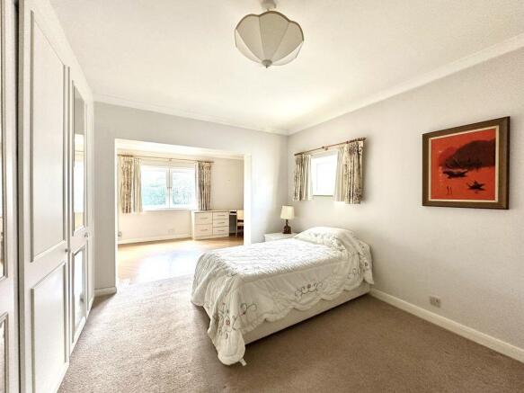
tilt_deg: -0.7
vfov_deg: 85.7
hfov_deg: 102.1
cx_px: 262
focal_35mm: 14
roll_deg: -0.7
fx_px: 212
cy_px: 196
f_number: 2.2
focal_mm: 2.22
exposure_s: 1/99
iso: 200
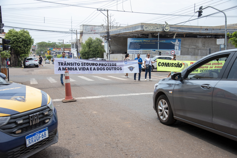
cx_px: 118
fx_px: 263
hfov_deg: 48.4
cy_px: 79
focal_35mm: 40
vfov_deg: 33.4
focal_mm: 40
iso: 1250
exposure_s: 1/2500
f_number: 5.6
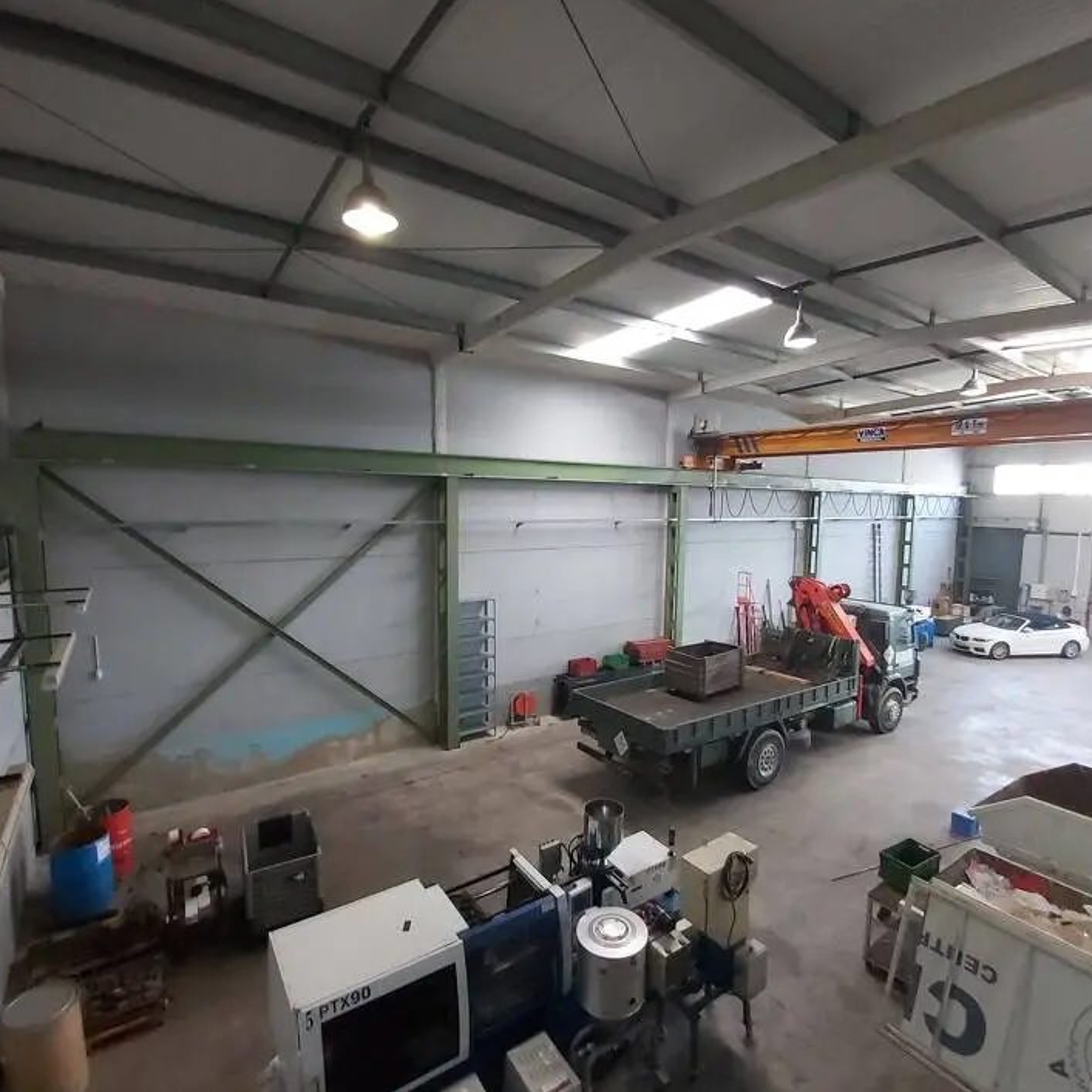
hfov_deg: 91.0
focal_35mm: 15
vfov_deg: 91.1
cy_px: 564
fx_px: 535
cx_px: 587
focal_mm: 1.42
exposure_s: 1/33
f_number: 2.2
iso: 200
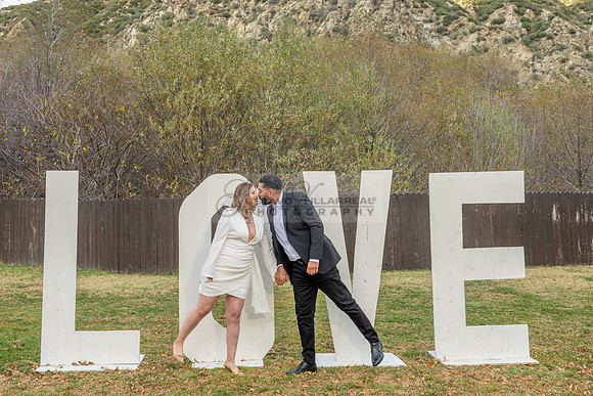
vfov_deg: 35.2
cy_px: 151
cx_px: 282
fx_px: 620
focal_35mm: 38
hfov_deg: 51.1
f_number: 5.6
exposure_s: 1/125
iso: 200
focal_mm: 28
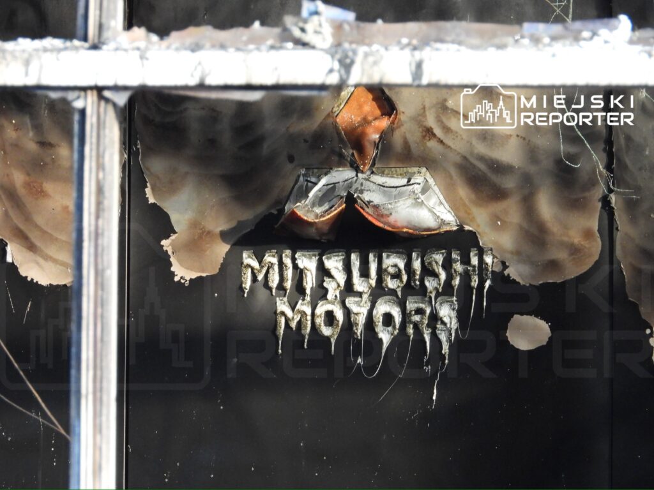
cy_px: 245
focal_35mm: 800
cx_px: 327
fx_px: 15114
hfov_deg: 2.5
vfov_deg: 1.9
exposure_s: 1/100
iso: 800
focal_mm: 144
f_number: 5.6
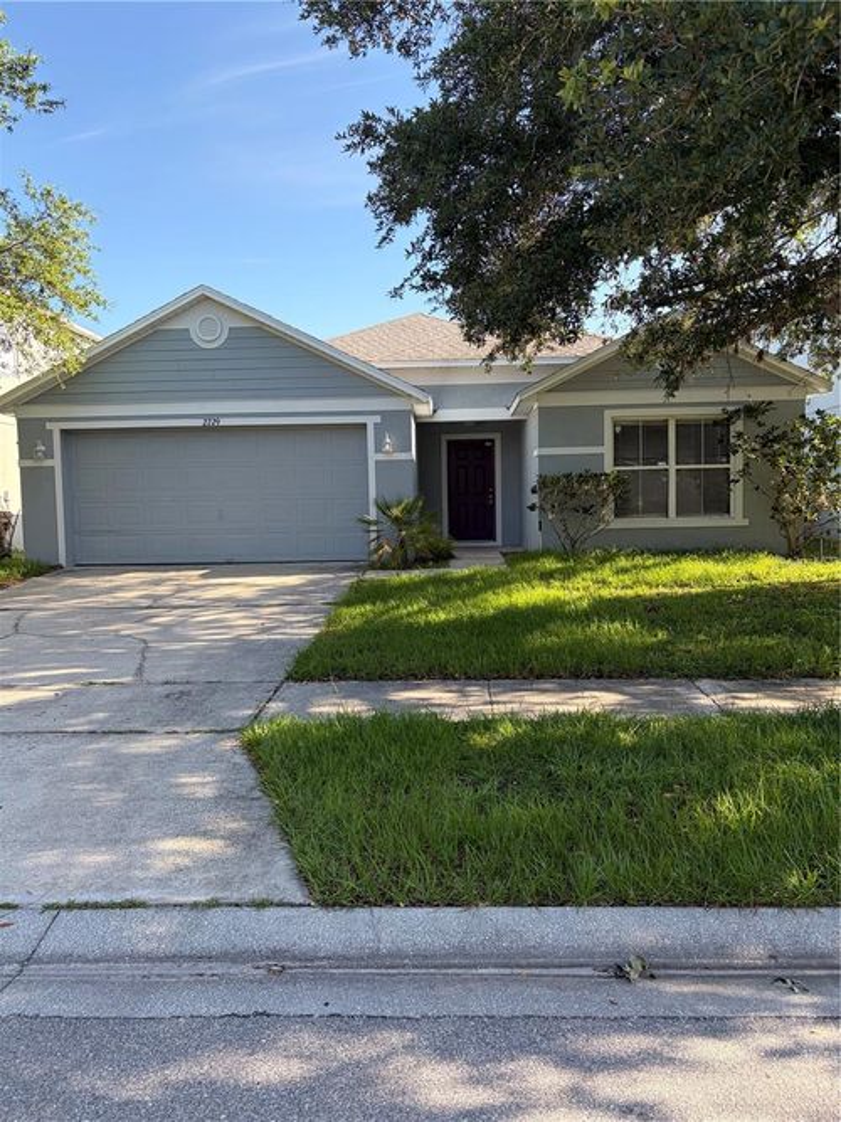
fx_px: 843
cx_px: 420
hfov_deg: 53.0
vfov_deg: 67.3
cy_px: 561
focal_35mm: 26
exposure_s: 1/716
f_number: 1.6
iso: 64
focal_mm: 5.96
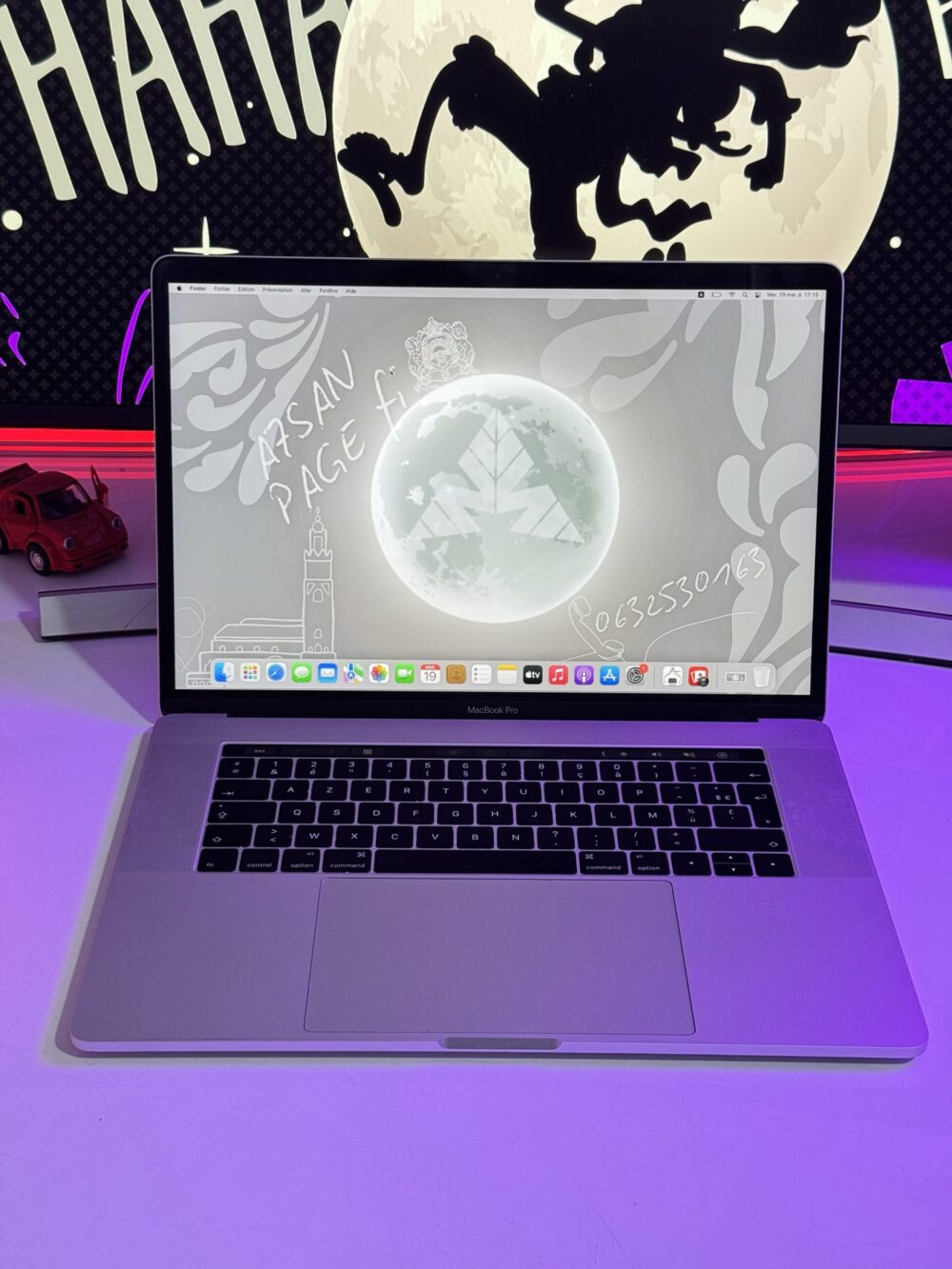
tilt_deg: -29.7
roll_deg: -1.5
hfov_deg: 30.3
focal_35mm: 48
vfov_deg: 39.7
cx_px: 476
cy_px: 634
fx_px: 1760
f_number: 1.78
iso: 100
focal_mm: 6.76
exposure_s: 1/60
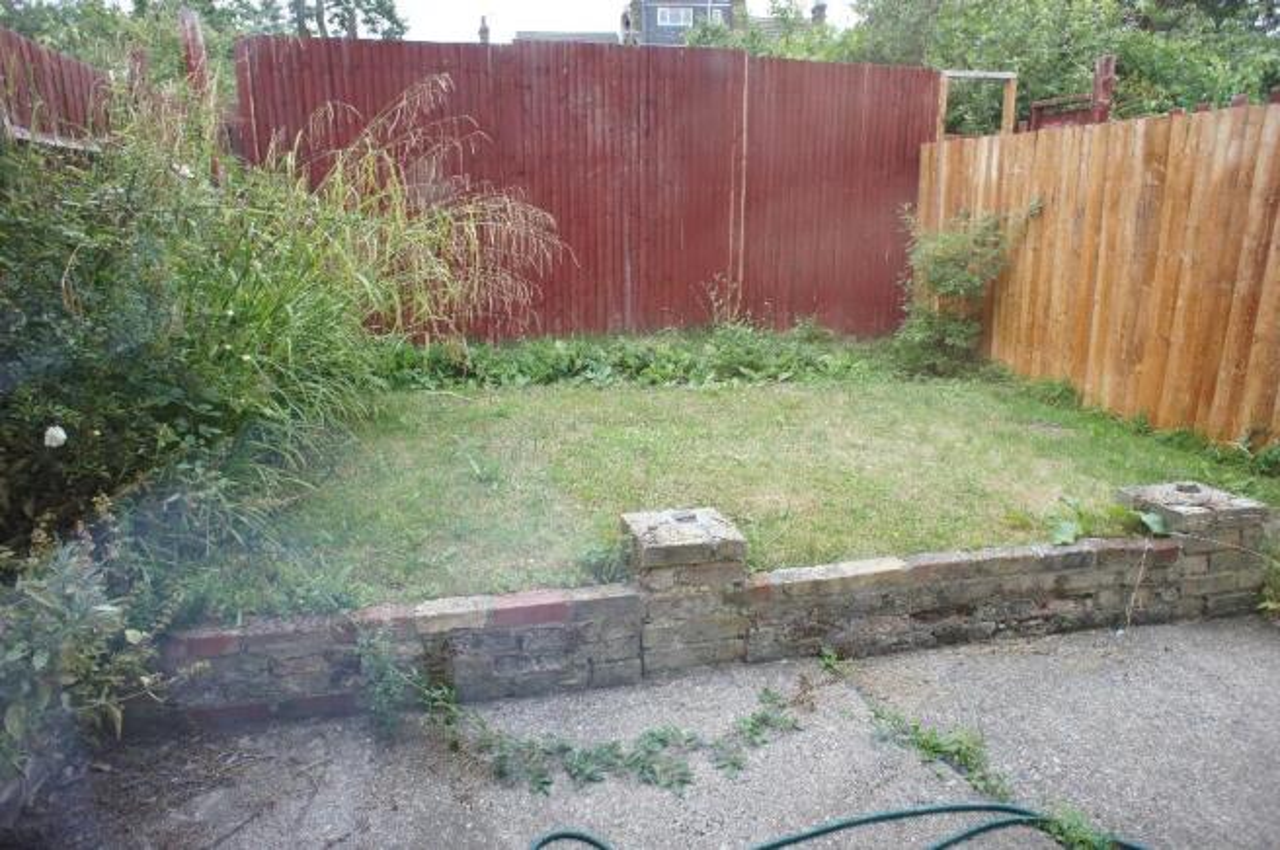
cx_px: 640
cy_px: 425
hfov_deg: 73.8
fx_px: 852
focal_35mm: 24
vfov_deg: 53.0
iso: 200
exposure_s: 1/100
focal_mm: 16
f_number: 5
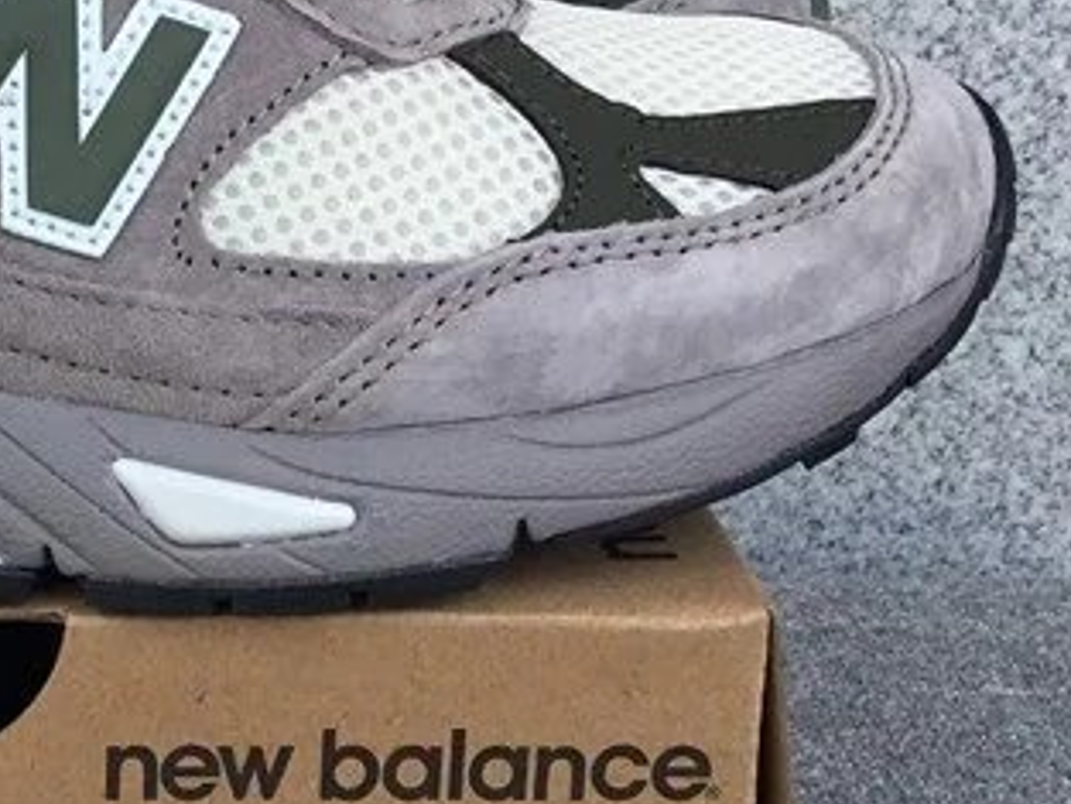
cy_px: 419
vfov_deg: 16.6
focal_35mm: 89
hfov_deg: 21.1
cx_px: -55
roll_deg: -0.4
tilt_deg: -20.7
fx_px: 2755
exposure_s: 1/431
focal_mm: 3.3
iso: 25
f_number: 2.4
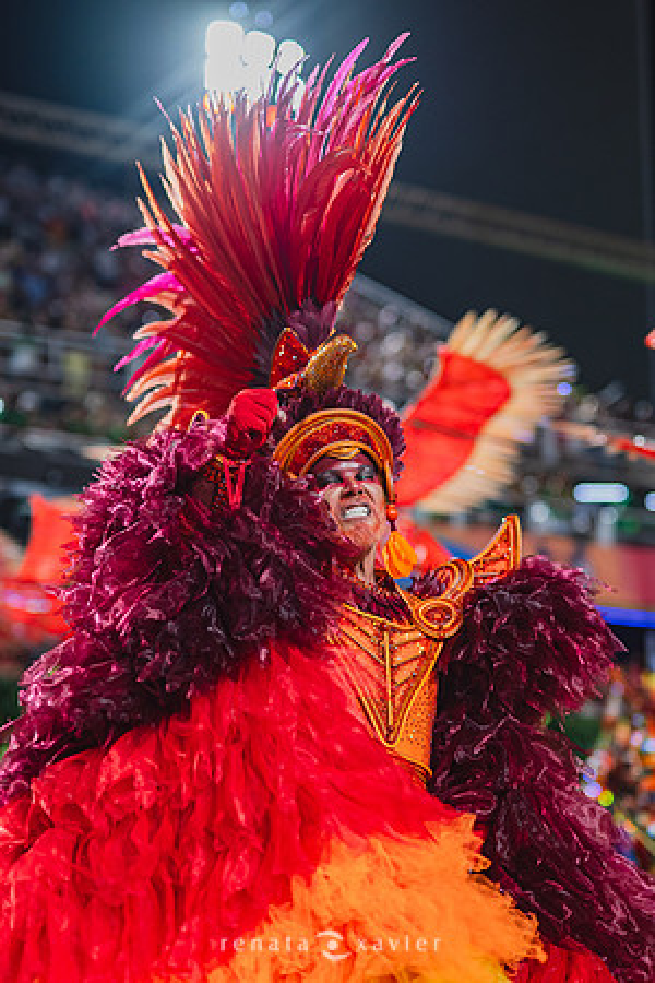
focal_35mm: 75
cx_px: 328
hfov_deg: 18.2
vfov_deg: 27.0
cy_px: 492
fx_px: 2047
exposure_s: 1/1000
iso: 800
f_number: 1.4
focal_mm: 50
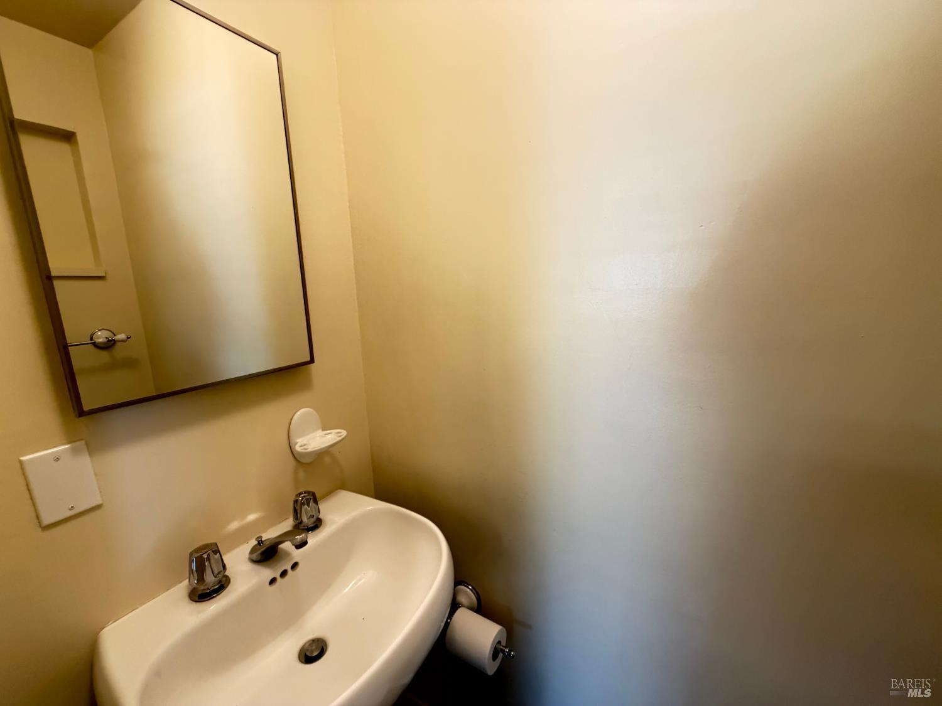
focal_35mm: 14
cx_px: 471
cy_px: 353
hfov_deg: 102.1
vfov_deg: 85.7
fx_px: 381
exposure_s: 1/60
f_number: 2.2
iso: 500
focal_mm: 2.22
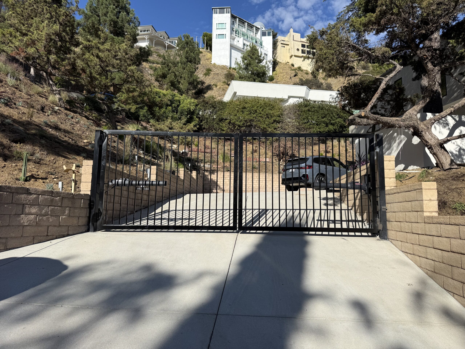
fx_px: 322
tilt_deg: +8.8
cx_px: 232
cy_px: 174
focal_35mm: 24
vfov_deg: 56.8
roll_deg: +0.3
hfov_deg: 71.6
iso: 80
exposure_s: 1/5319
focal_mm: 6.76
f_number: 1.78
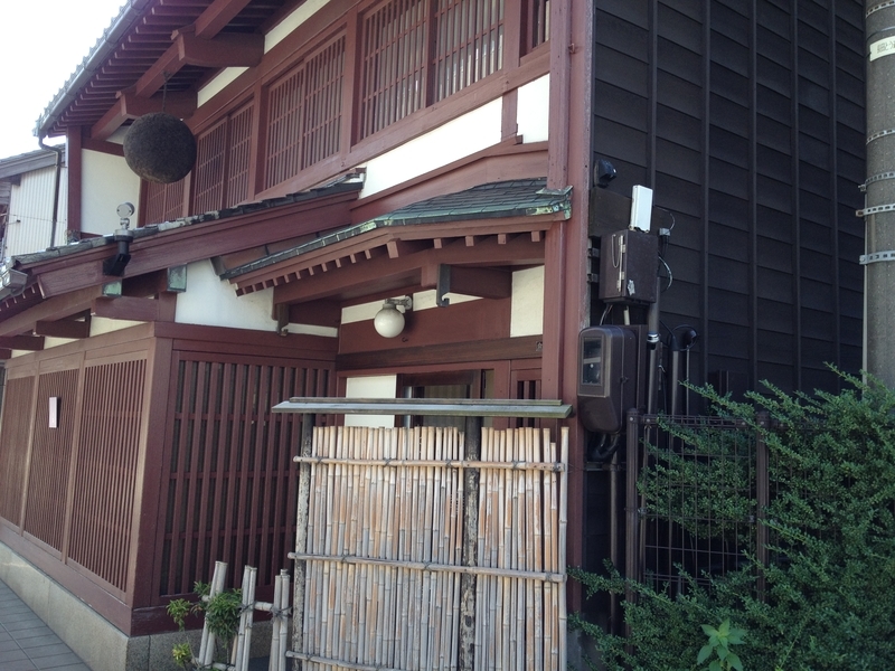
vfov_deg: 40.7
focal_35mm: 35
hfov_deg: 52.6
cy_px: 336
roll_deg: -2.2
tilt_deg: +4.7
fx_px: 905
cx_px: 448
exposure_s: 1/184
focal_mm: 4.28
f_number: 2.4
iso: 50
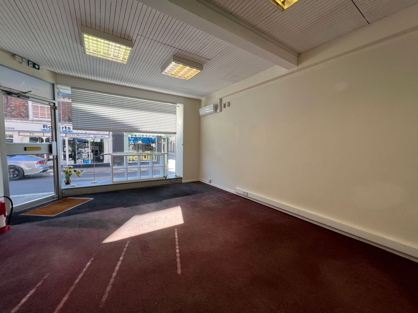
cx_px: 209
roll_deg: -0.3
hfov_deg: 106.2
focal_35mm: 13
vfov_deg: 89.9
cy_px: 156
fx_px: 157
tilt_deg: -3.9
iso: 32
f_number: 1.8
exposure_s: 1/100
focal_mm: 1.57
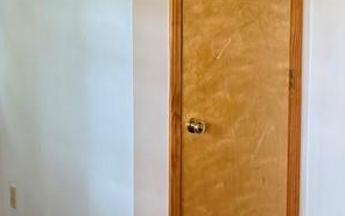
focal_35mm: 88
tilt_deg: -6.6
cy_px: 40
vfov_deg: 14.8
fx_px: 827
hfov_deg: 23.5
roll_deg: -0.7
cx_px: 193
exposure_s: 1/60
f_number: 1.78
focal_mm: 6.76
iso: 200
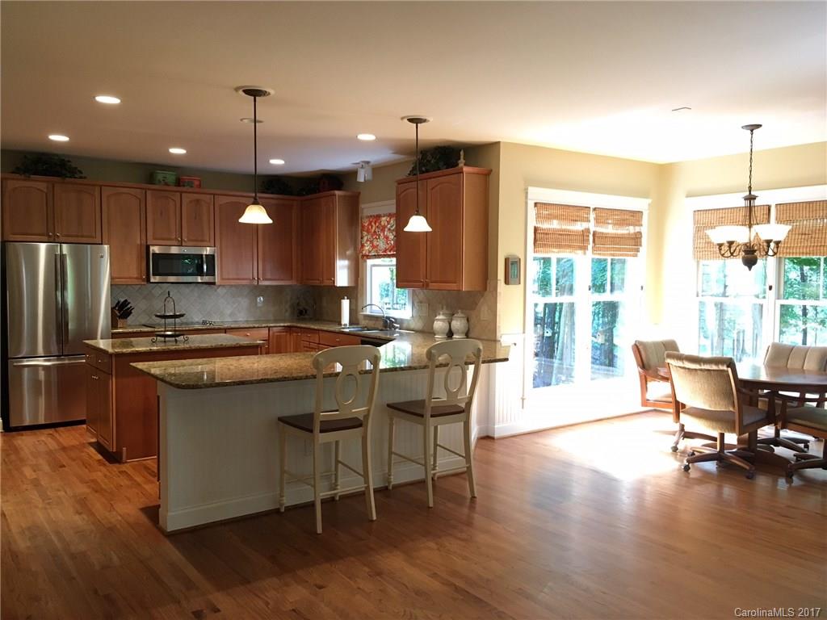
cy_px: 310
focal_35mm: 29
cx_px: 414
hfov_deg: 61.7
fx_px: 693
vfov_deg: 48.2
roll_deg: -0.1
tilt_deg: -5.0
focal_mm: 4.15
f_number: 2.2
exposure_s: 1/30
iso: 125
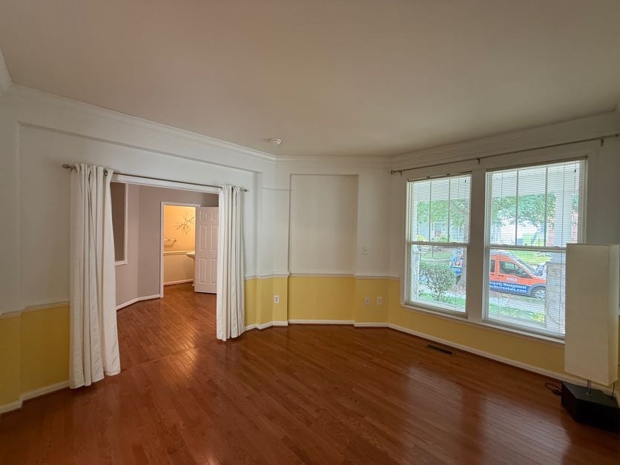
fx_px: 251
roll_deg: -1.0
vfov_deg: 85.7
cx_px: 310
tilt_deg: -0.4
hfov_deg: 102.1
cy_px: 232
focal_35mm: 14
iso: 250
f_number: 2.2
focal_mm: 2.22
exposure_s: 1/60
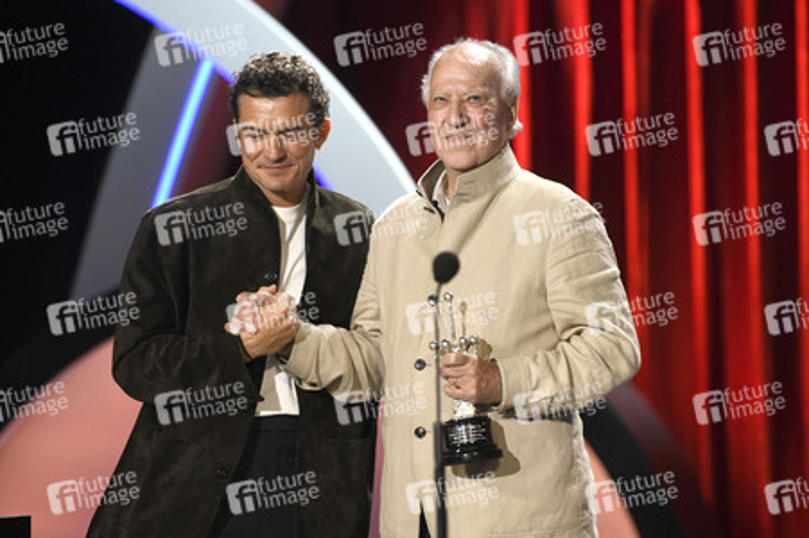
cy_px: 269
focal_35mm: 200
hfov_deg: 10.3
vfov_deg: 6.9
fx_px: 4491
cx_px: 404
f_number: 4
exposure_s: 1/320
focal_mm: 200
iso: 2500
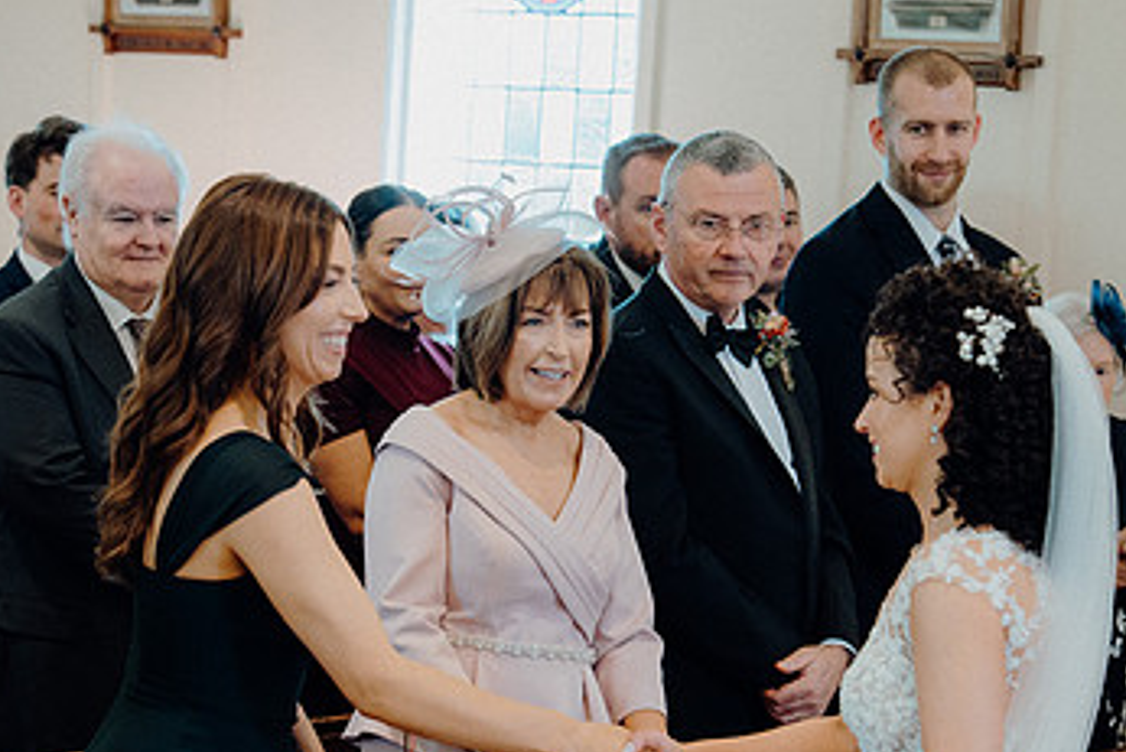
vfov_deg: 12.5
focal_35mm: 109
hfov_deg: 18.7
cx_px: 563
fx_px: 3411
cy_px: 571
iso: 2000
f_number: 3.5
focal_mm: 65
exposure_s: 1/160
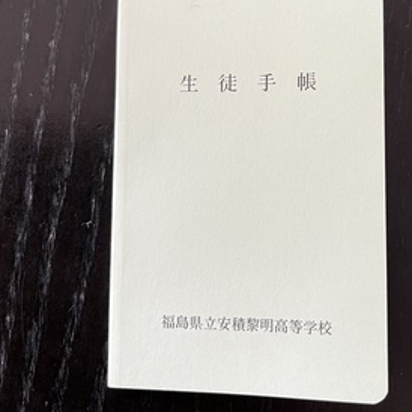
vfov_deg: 39.6
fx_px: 566
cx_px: 253
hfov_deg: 39.8
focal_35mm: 42
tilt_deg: -84.2
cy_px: 140
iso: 125
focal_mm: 5.1
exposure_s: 1/90
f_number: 1.6
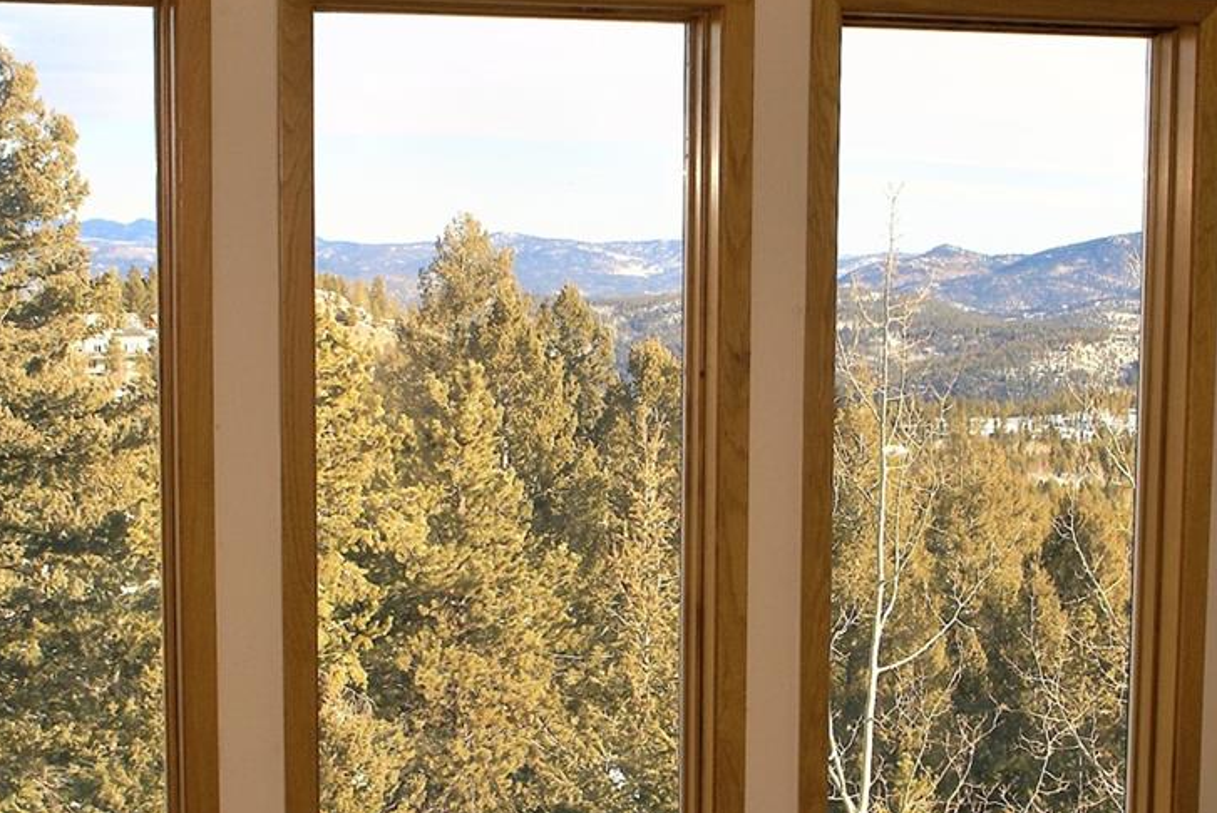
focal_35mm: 66
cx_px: 685
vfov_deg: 20.6
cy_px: 447
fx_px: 2233
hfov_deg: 30.5
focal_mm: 20
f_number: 9
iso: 100
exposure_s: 1/125
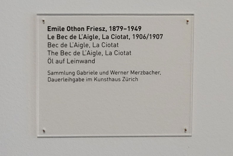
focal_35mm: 24
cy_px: 78
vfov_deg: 53.2
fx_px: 155
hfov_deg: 73.7
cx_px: 116
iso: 3200
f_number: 11
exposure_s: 1/80
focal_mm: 24
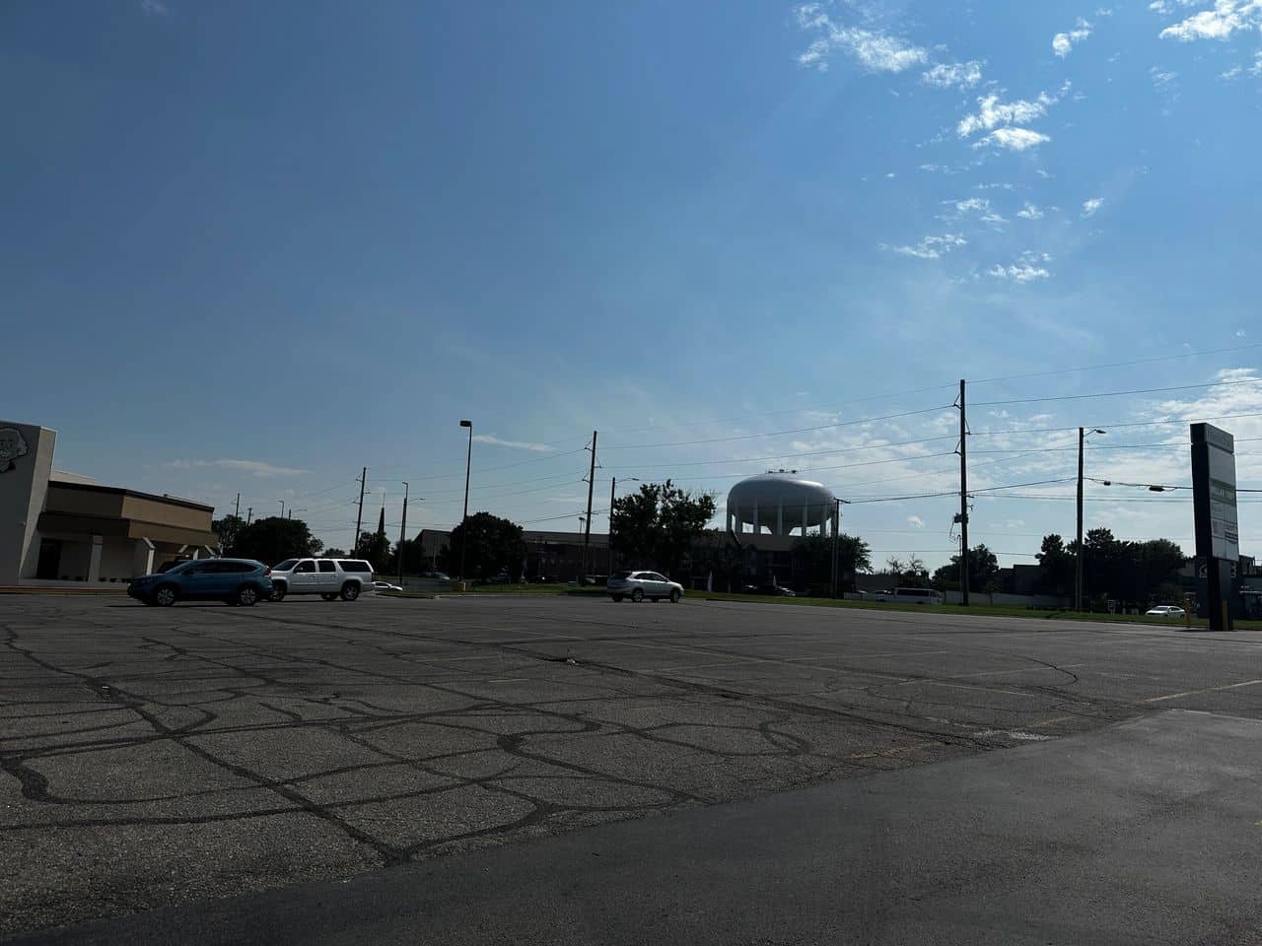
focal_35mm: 24
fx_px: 875
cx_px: 631
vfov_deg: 56.8
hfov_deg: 71.6
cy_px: 473
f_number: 1.78
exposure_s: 1/18519
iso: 80
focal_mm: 6.86
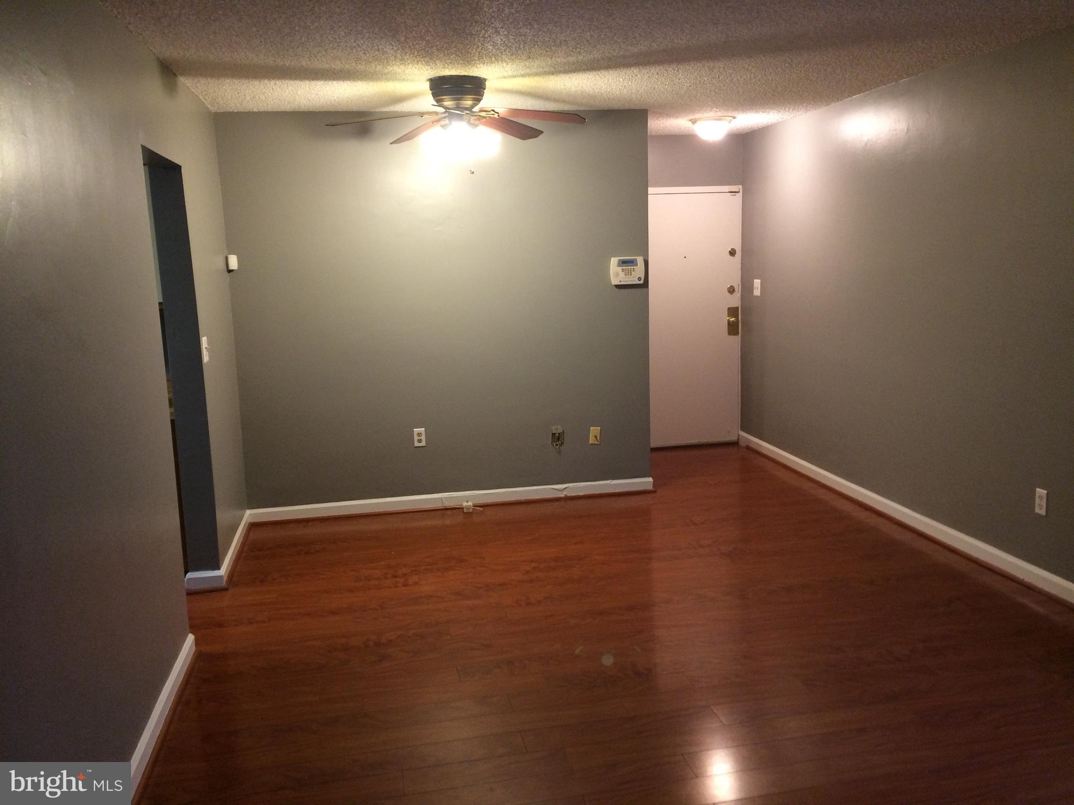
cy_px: 402
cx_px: 537
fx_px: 900
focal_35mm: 29
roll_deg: +1.9
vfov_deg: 48.2
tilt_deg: -12.9
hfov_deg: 61.7
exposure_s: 1/30
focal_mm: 4.15
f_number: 2.2
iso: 160
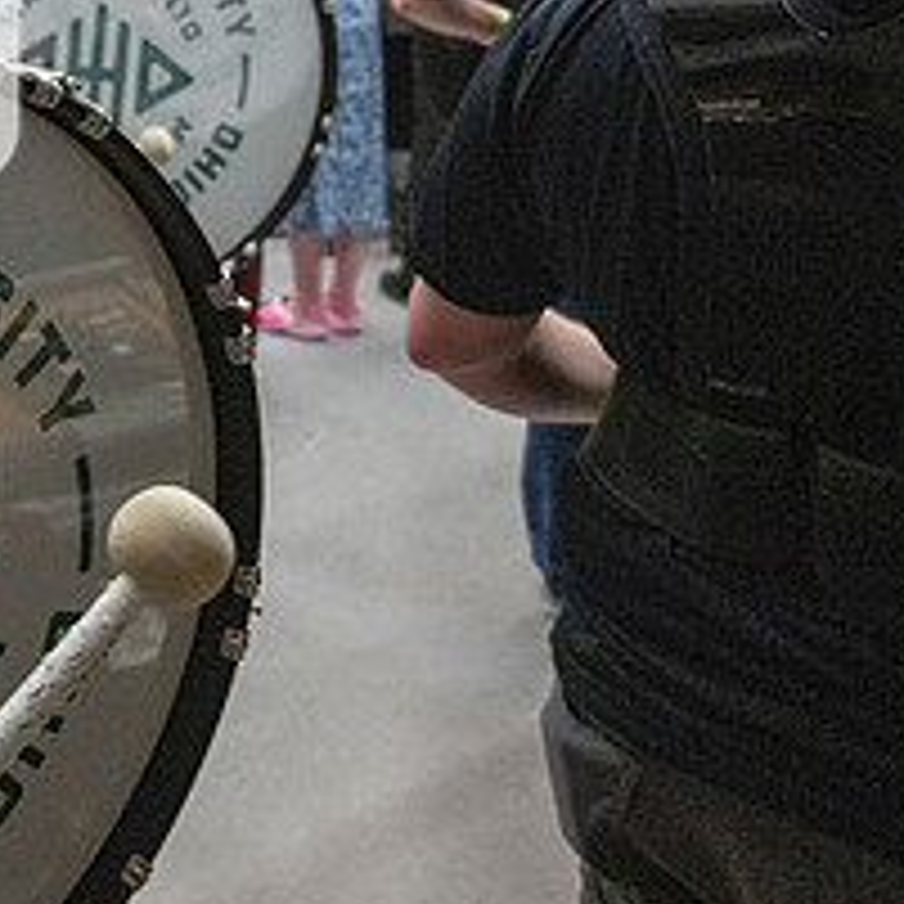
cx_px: -319
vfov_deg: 27.9
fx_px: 1743
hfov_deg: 24.7
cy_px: 74
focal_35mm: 59
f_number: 4
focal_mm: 24
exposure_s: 1/500
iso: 10000
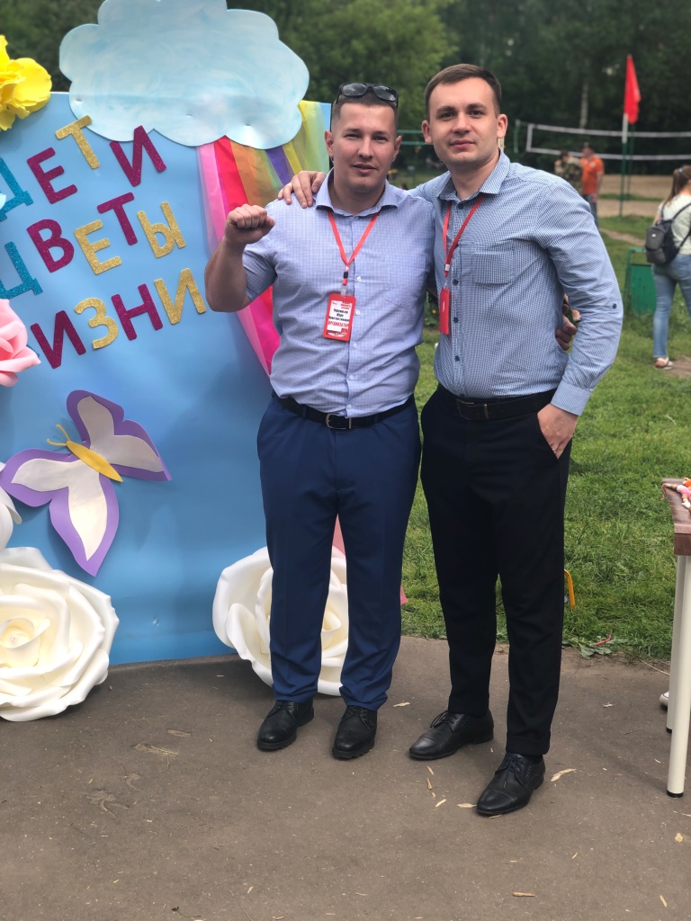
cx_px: 346
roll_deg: -1.6
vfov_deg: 36.8
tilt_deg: -12.0
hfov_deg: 28.0
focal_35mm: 52
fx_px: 1384
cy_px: 460
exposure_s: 1/161
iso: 16
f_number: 2.4
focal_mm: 6
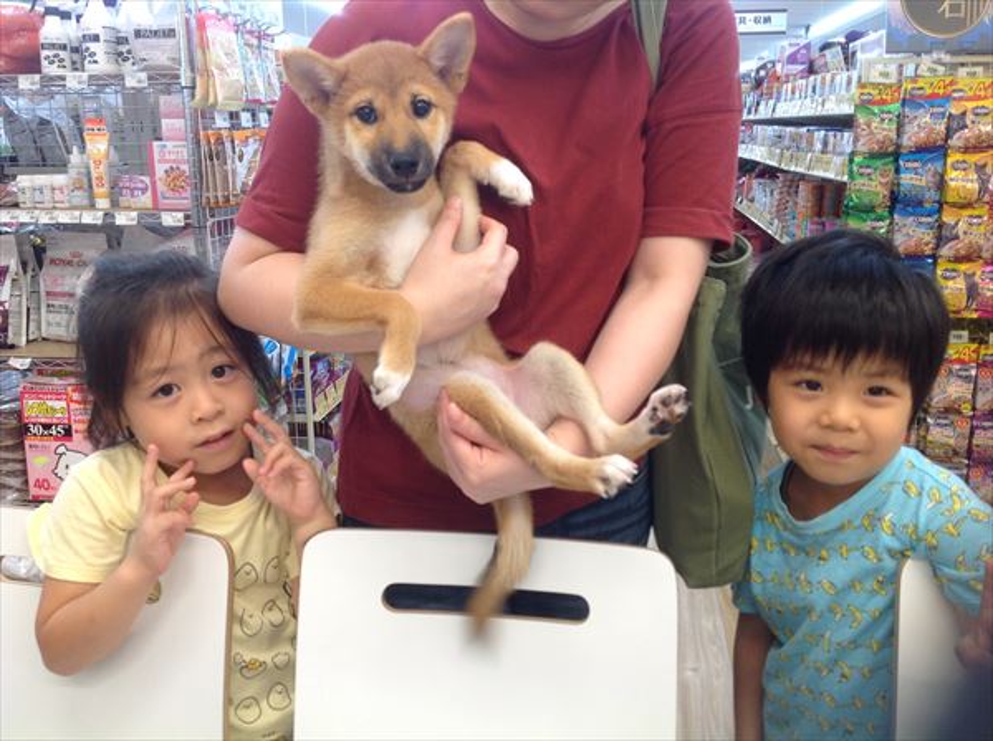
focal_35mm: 35
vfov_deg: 40.6
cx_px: 496
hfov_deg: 52.7
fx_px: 1002
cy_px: 370
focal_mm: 4.28
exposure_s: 1/30
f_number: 2.4
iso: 64
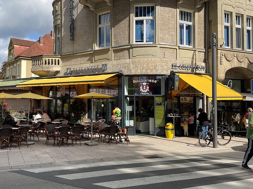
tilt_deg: +4.1
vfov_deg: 53.1
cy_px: 94
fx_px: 190
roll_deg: +0.0
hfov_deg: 67.3
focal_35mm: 26
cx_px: 126
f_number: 1.6
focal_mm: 4.2
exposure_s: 1/2817
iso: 32
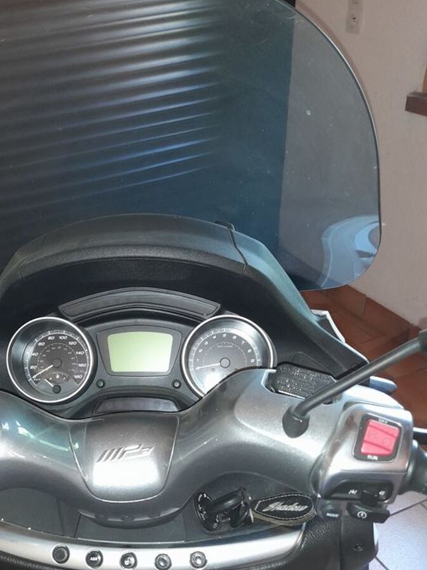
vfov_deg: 49.6
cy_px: 358
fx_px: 608
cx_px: 120
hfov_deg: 37.9
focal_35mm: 37
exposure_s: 1/33
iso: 320
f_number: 2
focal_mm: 4.6
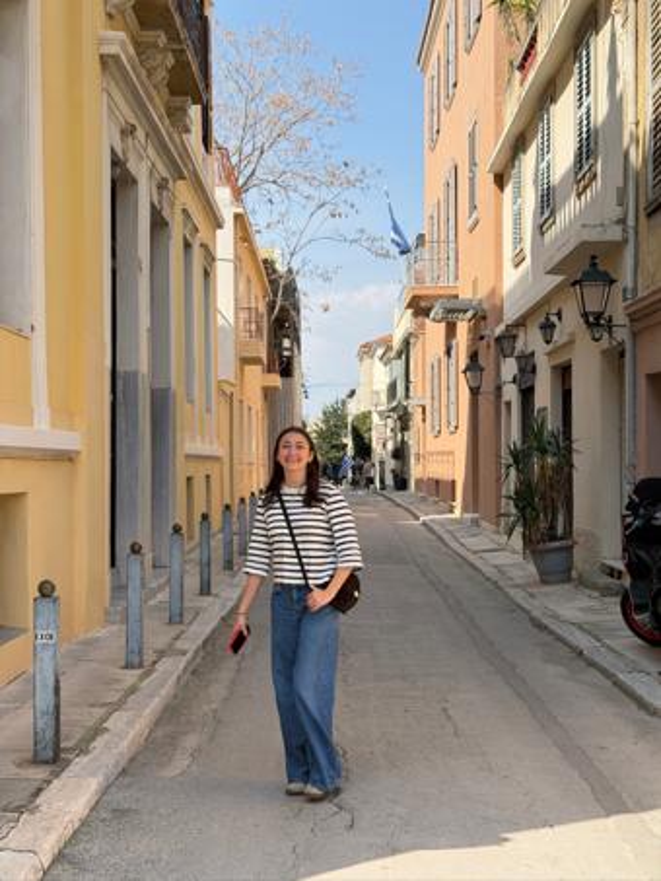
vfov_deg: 39.6
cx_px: 330
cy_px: 440
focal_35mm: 48
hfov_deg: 30.3
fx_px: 1222
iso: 64
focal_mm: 6.76
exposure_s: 1/2976
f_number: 1.78
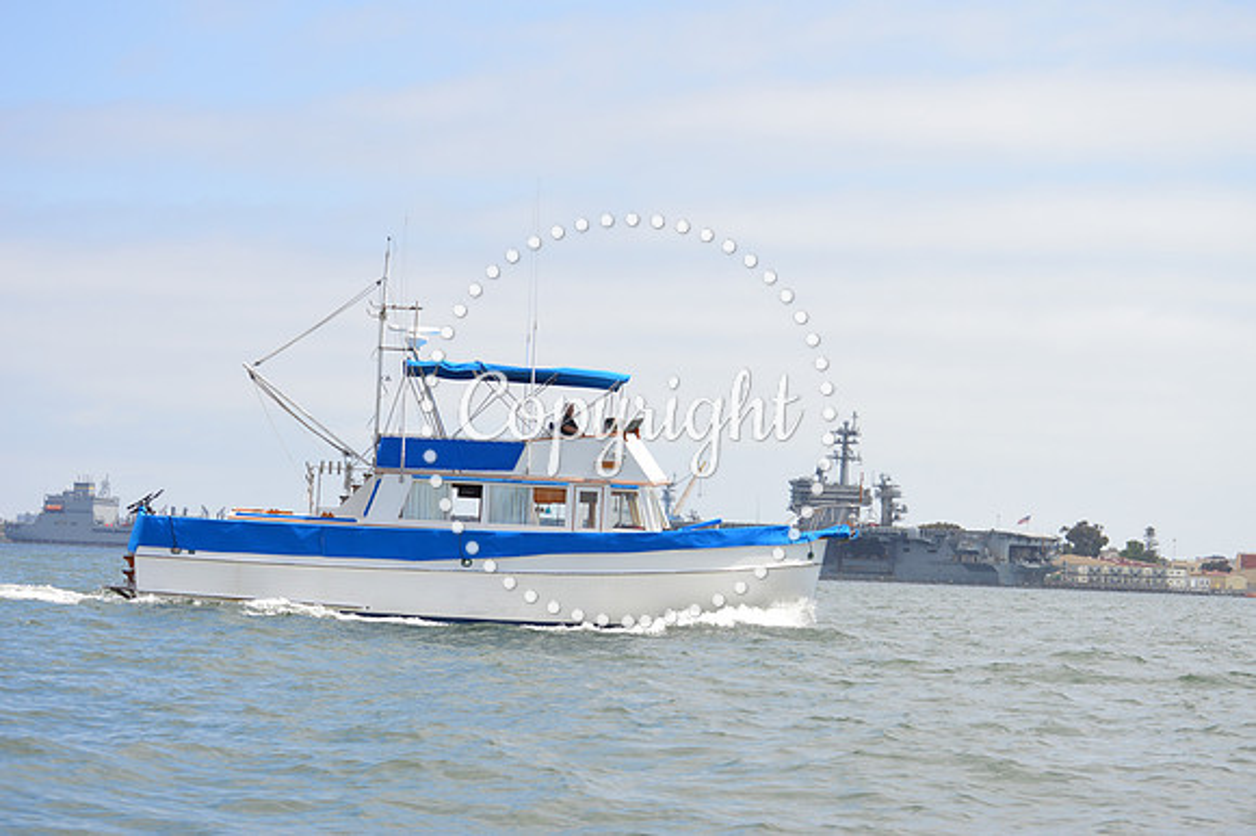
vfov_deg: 16.5
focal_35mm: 82
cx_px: 628
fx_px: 2877
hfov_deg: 24.6
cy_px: 418
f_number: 9
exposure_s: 1/320
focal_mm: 55
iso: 100
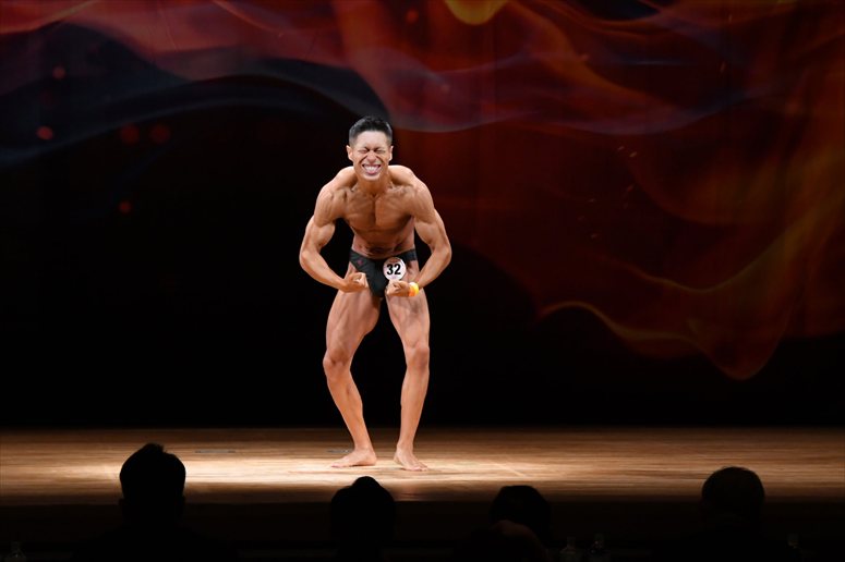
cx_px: 422
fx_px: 4739
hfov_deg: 10.2
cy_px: 281
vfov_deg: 6.8
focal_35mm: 202
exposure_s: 1/400
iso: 3200
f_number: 5.6
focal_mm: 135
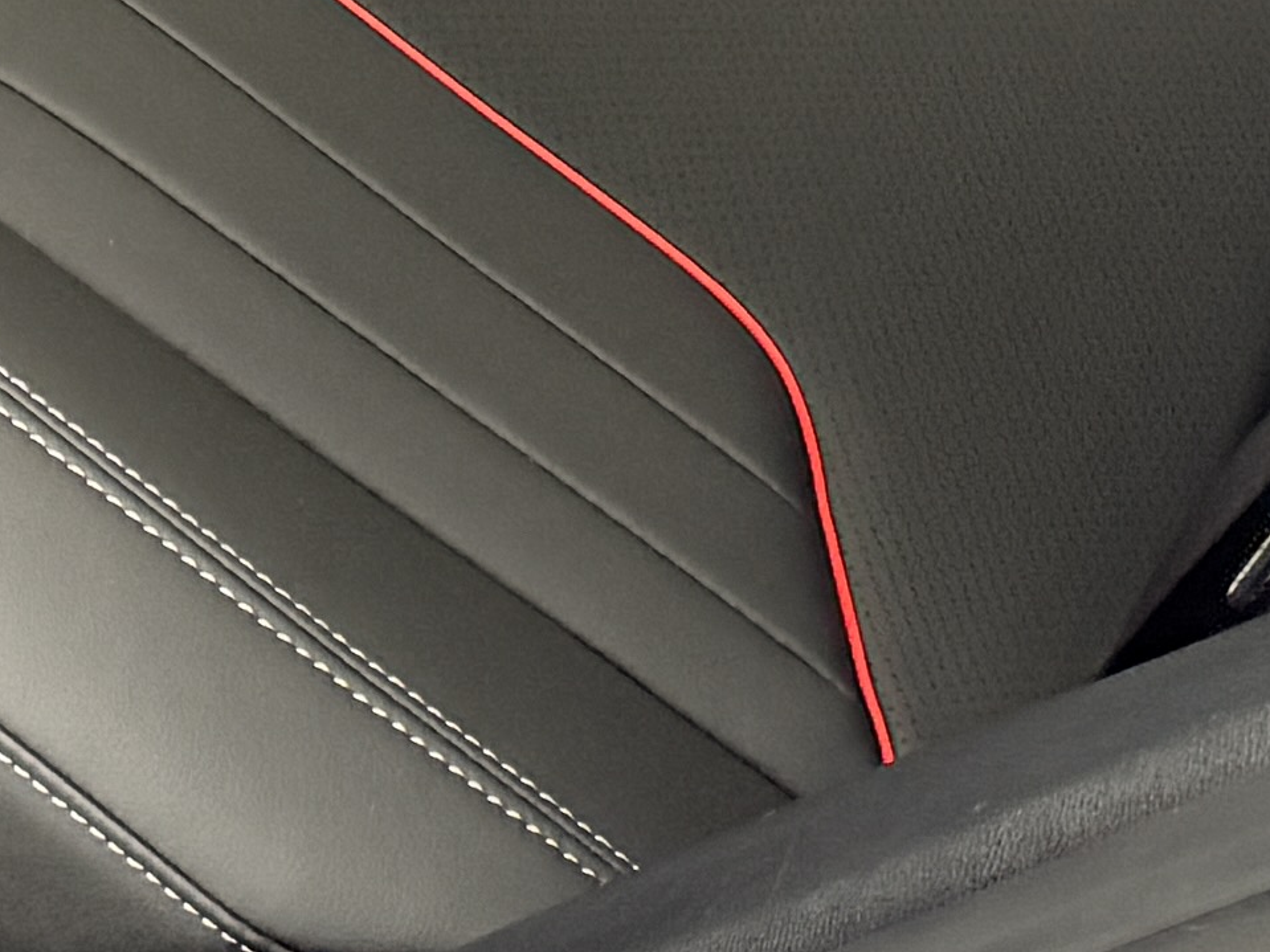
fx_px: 5246
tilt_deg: -32.5
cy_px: -1116
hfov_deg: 13.3
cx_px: -444
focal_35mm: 143
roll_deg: -1.1
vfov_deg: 9.5
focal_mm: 6.76
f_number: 1.78
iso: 500
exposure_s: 1/60
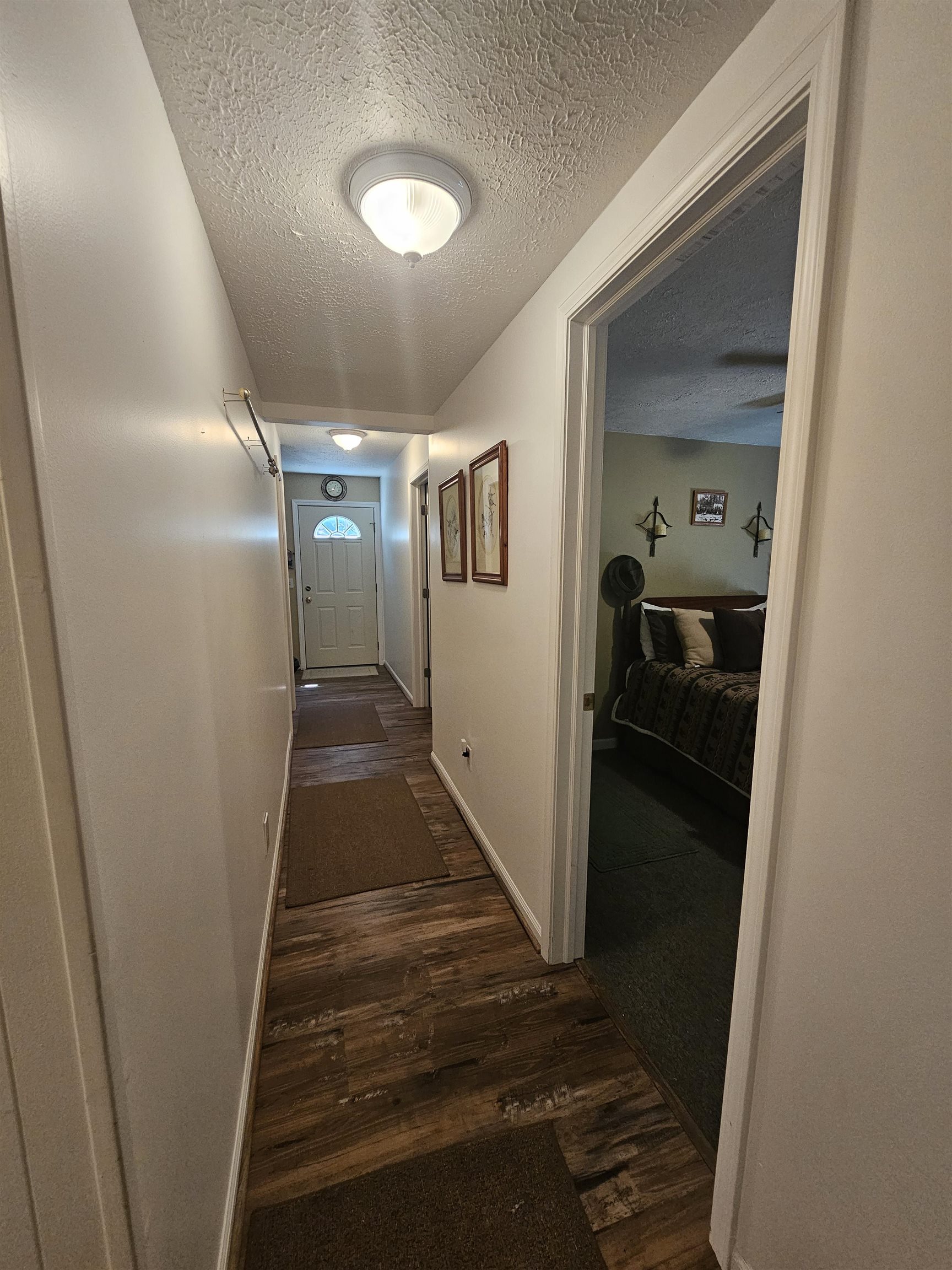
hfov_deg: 89.9
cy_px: 635
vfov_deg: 106.2
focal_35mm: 13
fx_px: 477
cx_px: 476
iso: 320
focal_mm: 2.2
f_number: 2.2
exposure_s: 1/60
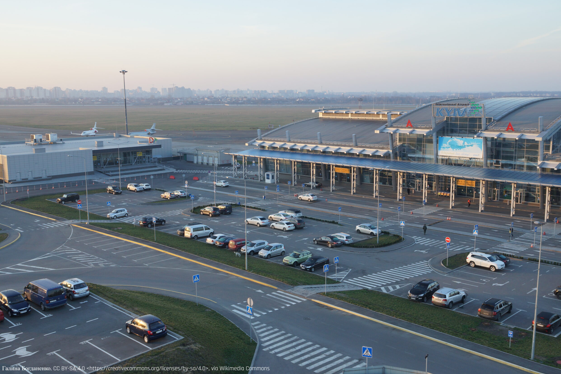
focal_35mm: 37
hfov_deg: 51.9
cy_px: 188
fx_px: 577
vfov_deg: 35.9
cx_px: 278
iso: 160
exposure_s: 1/80
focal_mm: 24
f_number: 8
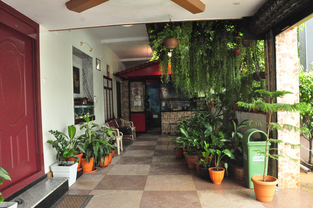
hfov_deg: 67.4
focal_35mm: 27
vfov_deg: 47.8
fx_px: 234
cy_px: 104
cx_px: 156
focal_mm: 18
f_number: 8
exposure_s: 1/125
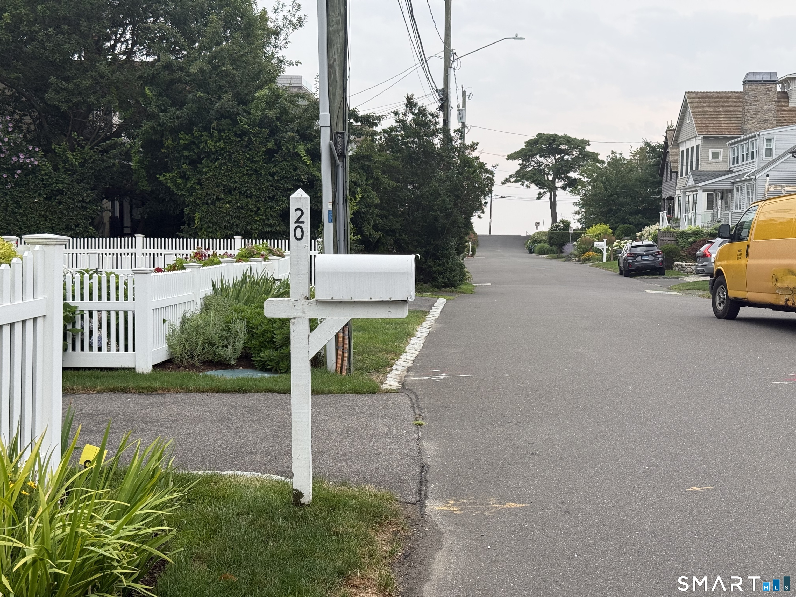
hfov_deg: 39.7
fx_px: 1104
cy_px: 298
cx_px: 398
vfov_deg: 30.3
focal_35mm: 48
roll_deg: -1.2
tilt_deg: -3.6
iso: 64
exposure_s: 1/345
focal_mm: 6.76
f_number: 1.78
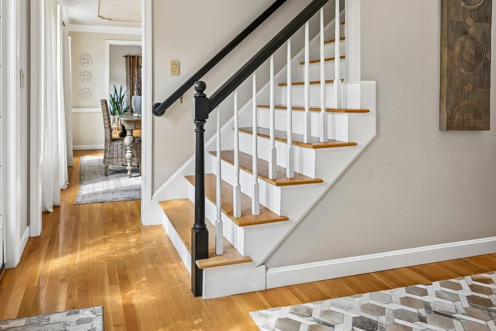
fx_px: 331
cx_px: 174
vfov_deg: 51.5
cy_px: 95
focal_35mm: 24
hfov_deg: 72.0
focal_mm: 16
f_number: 8
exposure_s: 1/40
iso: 400
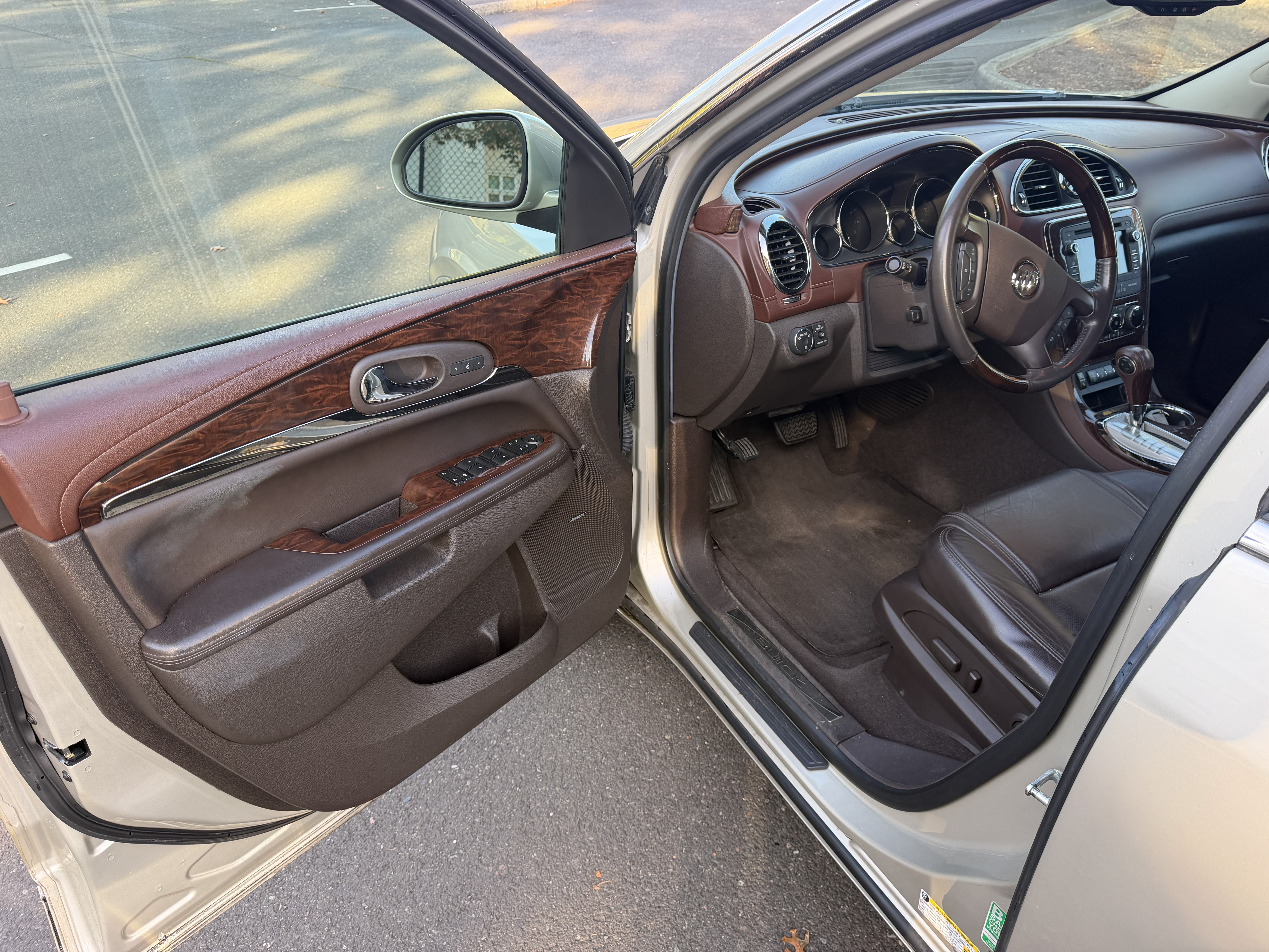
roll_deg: -0.4
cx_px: 634
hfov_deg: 71.6
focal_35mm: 24
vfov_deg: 56.8
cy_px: 476
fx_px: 880
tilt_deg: -29.5
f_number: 1.78
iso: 100
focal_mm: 6.76
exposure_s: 1/150
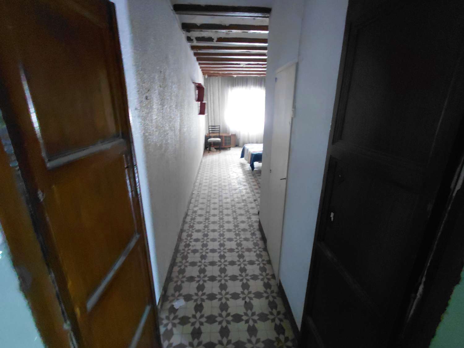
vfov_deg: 78.1
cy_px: 174
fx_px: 214
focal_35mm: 16
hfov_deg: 94.5
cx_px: 232
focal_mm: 1.64
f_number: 2.2
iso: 800
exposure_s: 1/24
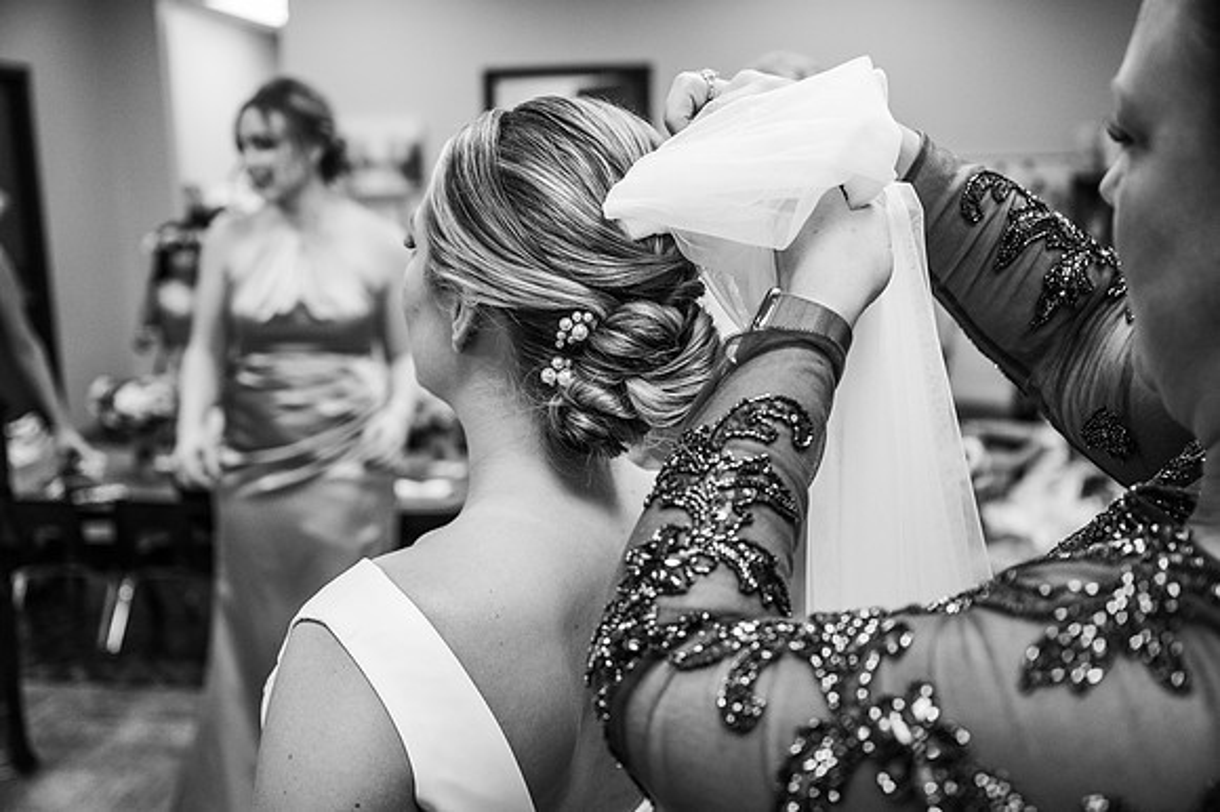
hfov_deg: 54.5
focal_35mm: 35
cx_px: 610
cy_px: 406
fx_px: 1185
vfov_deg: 37.8
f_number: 3.2
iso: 2000
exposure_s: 1/320
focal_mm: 35
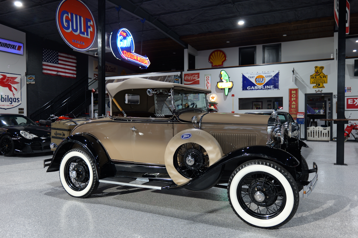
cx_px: 179
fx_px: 298
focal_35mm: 30
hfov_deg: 61.9
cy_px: 119
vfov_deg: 43.6
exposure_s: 1/60
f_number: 4.1
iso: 400
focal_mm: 30
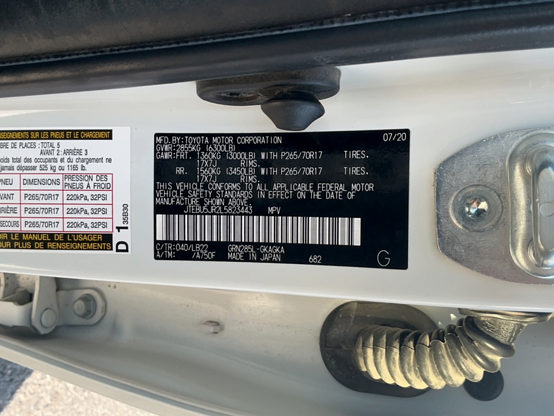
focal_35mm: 30
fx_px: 480
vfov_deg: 46.8
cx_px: 277
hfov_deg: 60.0
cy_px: 208
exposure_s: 1/120
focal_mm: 3
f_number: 1.8
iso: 20
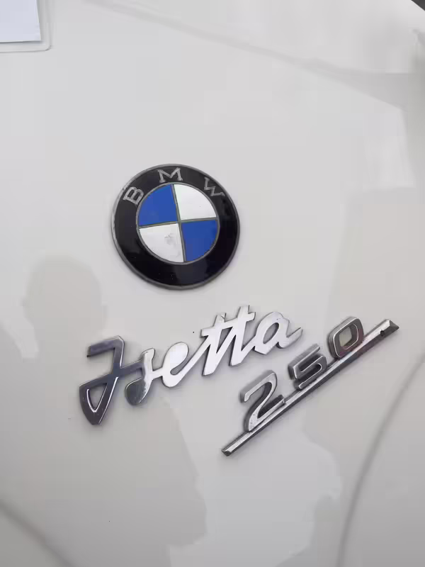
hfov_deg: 48.2
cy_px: 284
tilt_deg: -36.6
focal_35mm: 29
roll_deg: -1.8
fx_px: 475
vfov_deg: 61.7
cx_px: 212
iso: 32
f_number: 2.2
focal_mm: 4.15
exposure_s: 1/1647
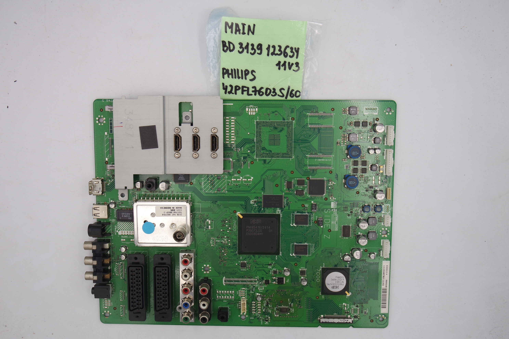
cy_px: 170
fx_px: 523
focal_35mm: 37
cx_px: 254
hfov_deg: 51.9
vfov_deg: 35.9
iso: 160
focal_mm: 14
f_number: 5
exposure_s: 1/100
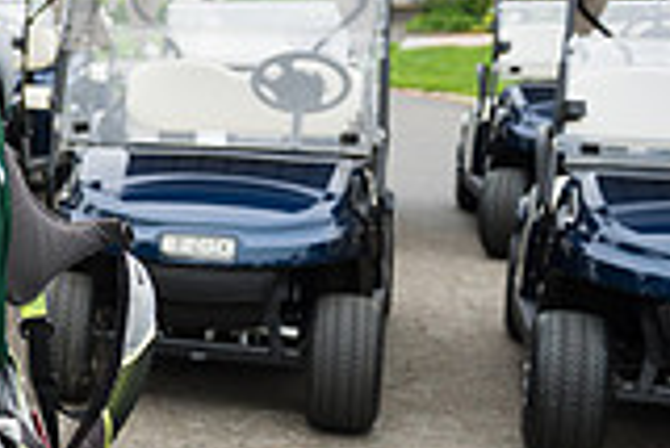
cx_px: -456
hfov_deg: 19.1
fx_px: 1621
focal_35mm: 87
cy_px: 182
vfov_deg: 15.7
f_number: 3.2
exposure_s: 1/1000
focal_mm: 24
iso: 320
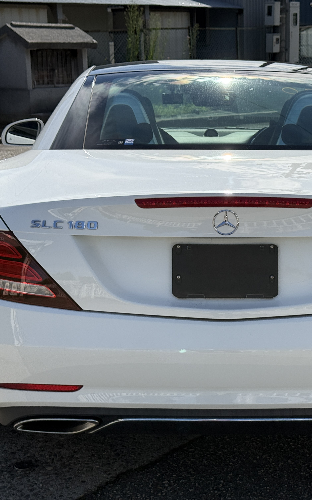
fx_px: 925
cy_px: 250
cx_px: 215
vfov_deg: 30.2
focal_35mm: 68
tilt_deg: -12.3
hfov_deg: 19.1
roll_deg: +1.1
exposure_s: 1/6536
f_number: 1.78
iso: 64
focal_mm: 6.76
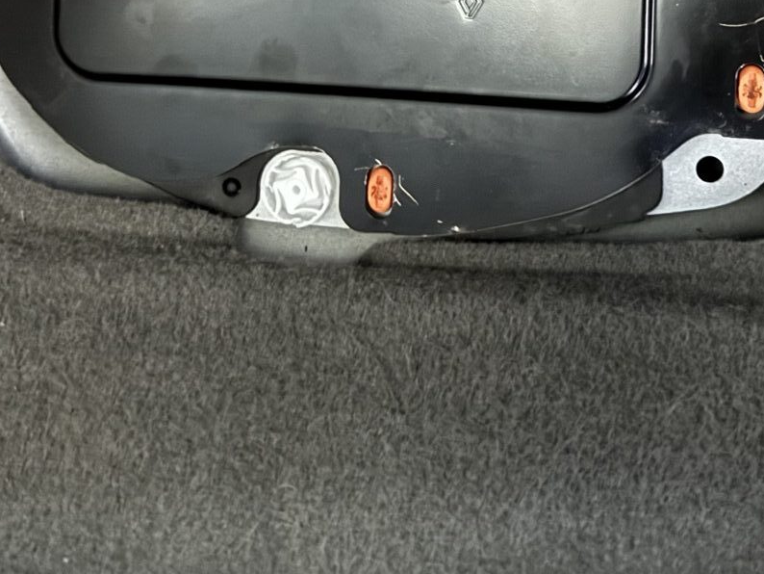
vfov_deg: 23.3
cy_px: -96
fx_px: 1280
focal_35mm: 58
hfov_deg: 33.1
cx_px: 446
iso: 1250
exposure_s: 1/13
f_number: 1.78
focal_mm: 6.76
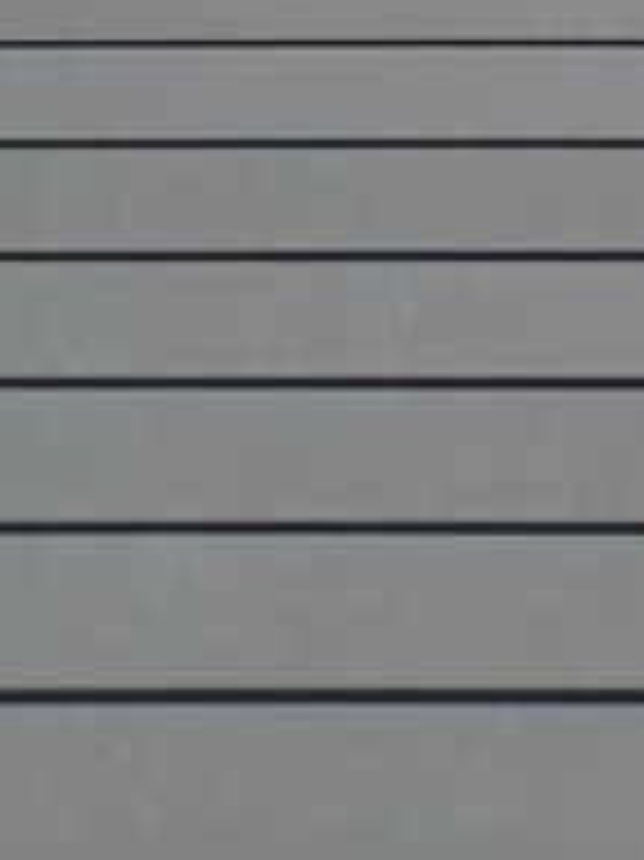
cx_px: 522
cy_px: -1265
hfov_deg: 11.3
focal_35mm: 131
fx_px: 3253
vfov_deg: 11.9
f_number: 1.8
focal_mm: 4.6
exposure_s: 1/908
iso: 32
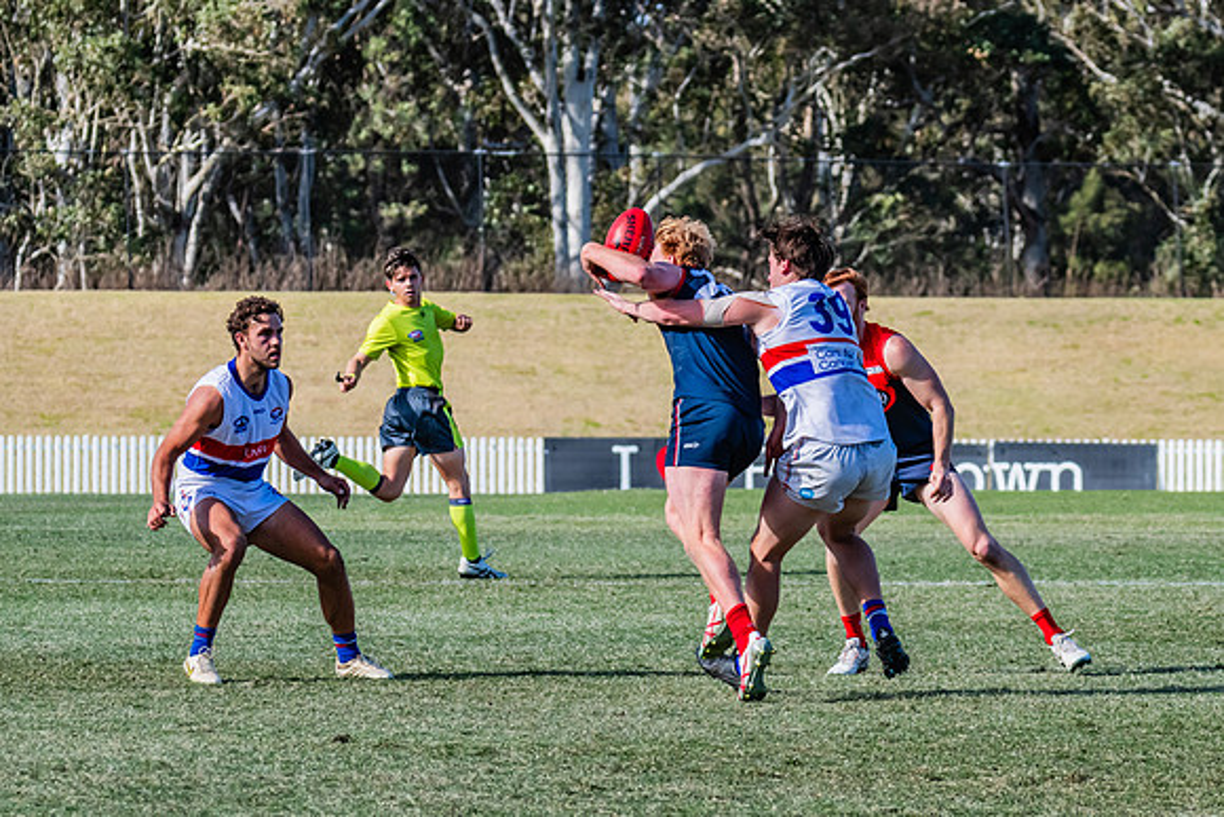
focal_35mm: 301
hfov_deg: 6.9
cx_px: 651
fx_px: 10220
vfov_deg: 4.6
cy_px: 365
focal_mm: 190
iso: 800
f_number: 7.1
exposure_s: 1/1600
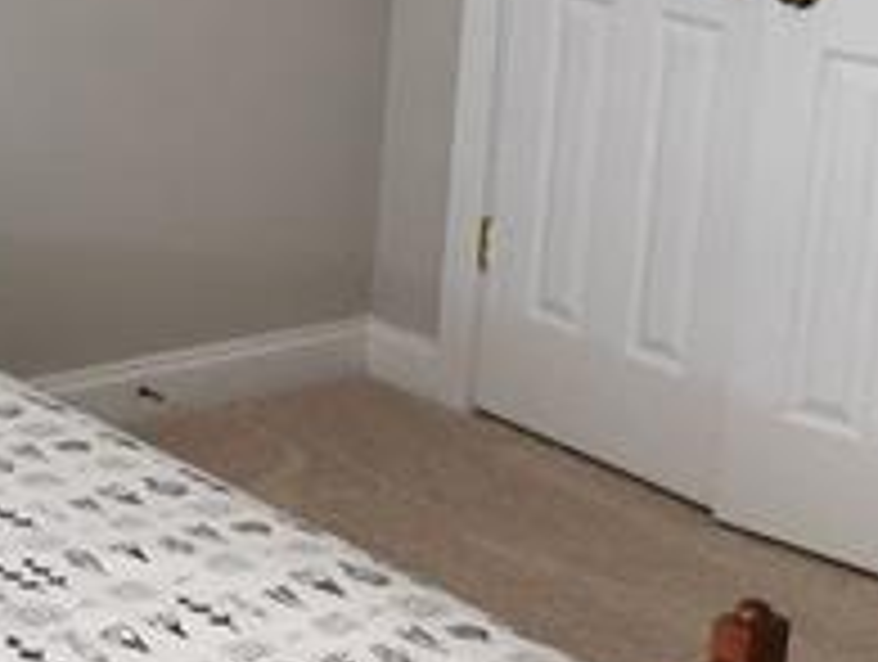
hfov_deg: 20.4
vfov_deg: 15.5
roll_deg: -3.0
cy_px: 144
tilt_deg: -12.9
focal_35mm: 95
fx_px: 2414
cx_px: 158
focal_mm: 4.15
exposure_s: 1/60
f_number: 2.2
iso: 25
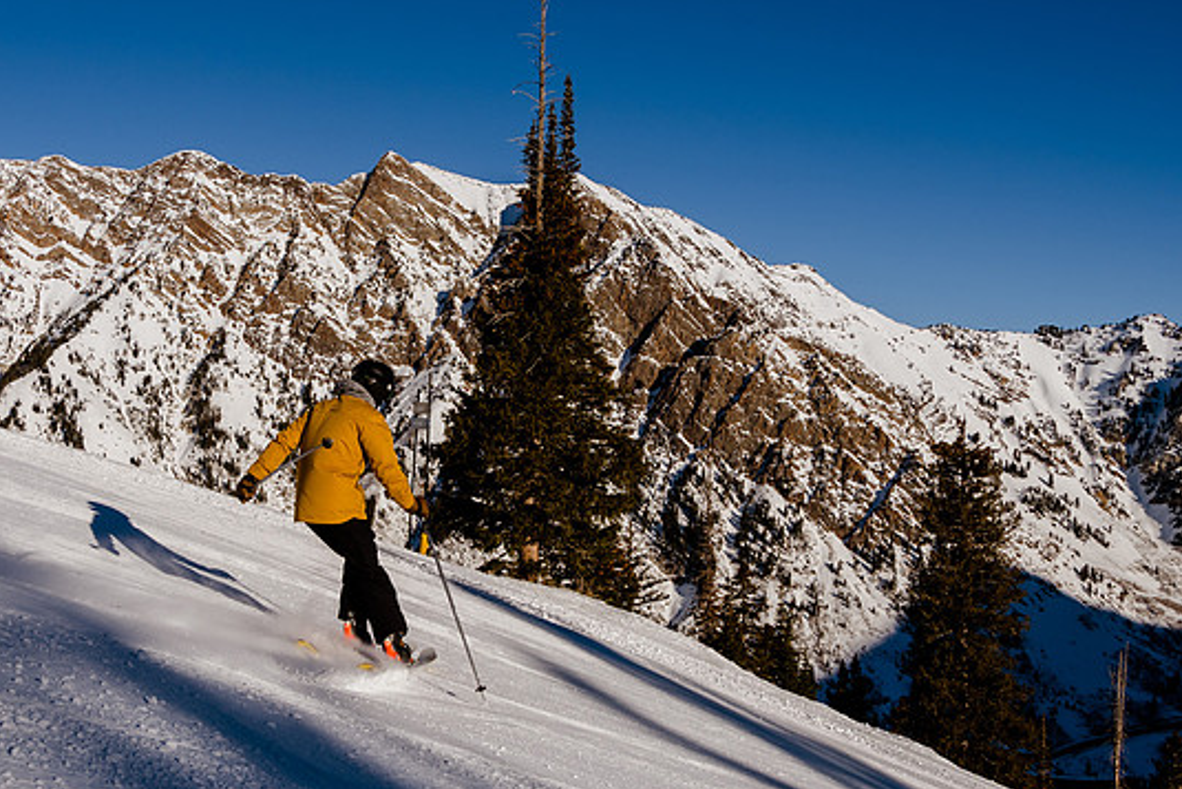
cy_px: 394
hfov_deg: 45.3
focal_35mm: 43
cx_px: 518
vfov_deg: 31.2
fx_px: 1412
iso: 160
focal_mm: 20
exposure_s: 1/1600
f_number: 7.1
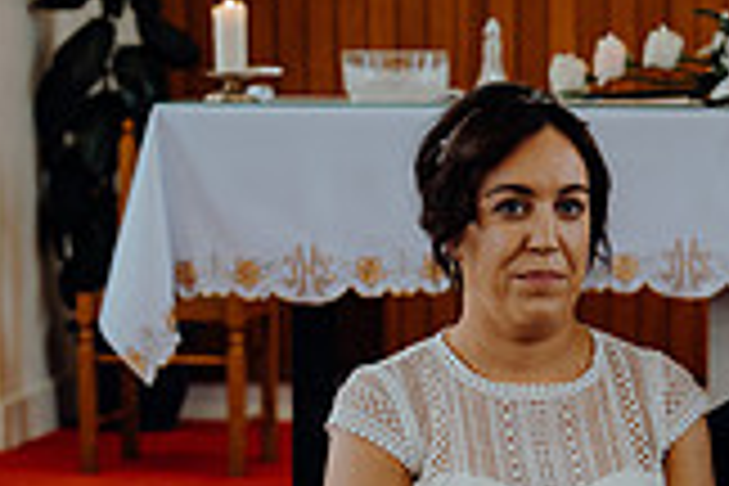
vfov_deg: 7.3
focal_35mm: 186
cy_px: 664
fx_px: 3766
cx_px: 936
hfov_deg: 10.8
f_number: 2.8
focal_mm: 52
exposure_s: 1/200
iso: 320
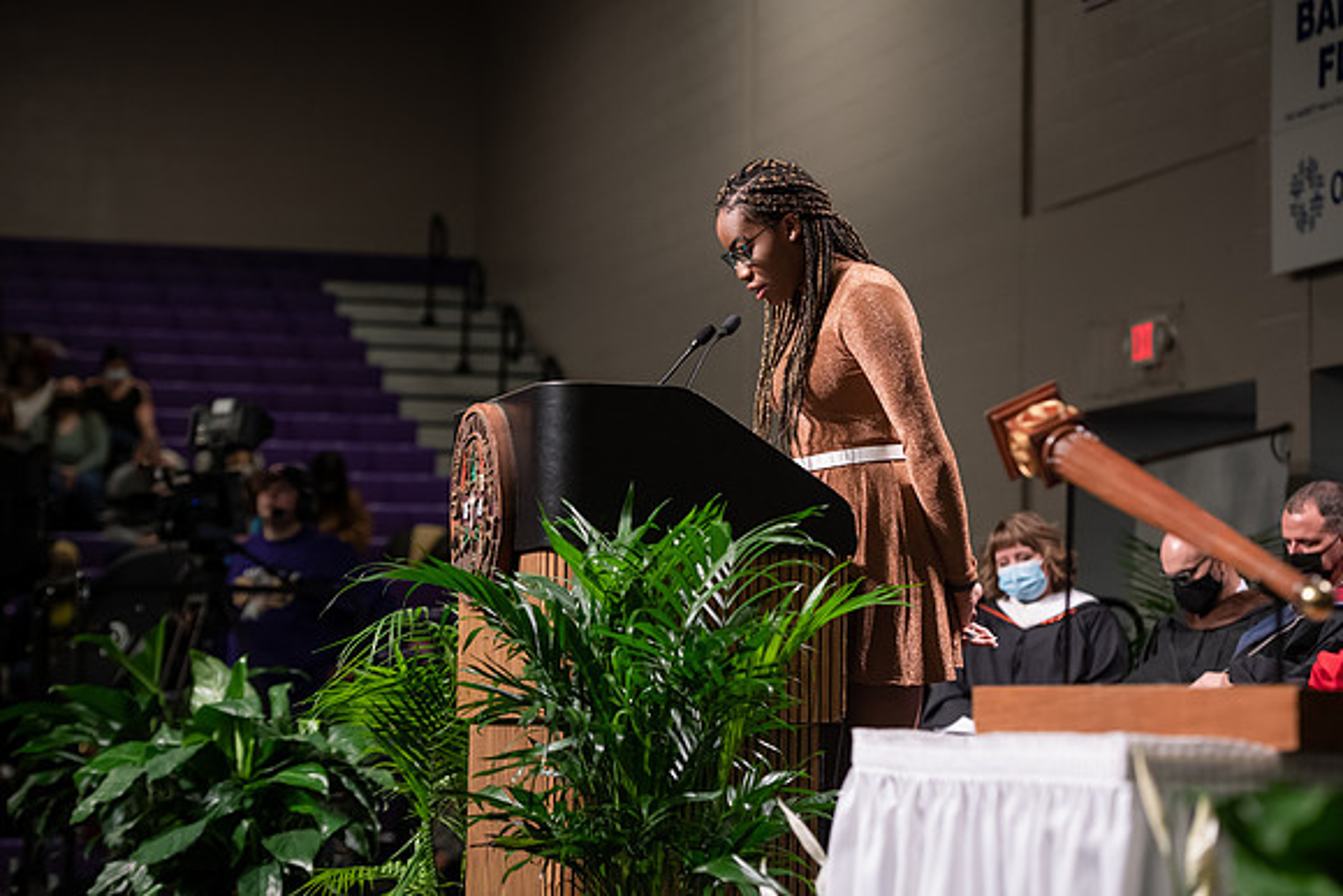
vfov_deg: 14.0
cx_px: 672
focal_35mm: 98
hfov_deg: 20.8
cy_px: 448
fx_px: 3657
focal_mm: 98
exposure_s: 1/200
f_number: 3.5
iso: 1250
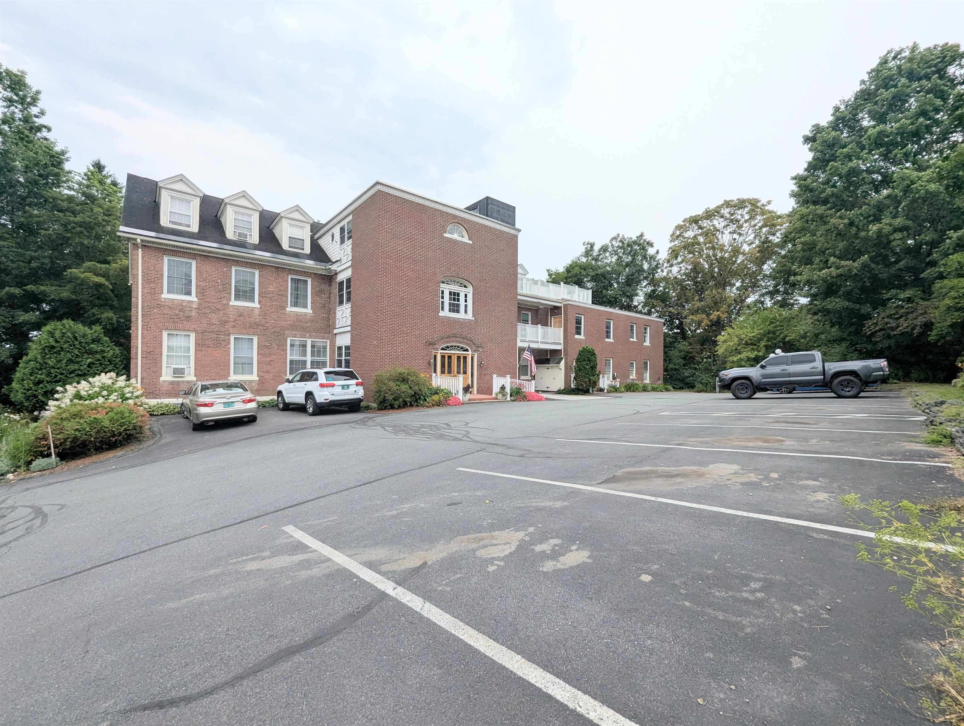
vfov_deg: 90.1
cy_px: 363
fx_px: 363
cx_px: 482
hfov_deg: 106.1
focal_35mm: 13
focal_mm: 1.95
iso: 46
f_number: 2.2
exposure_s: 1/501
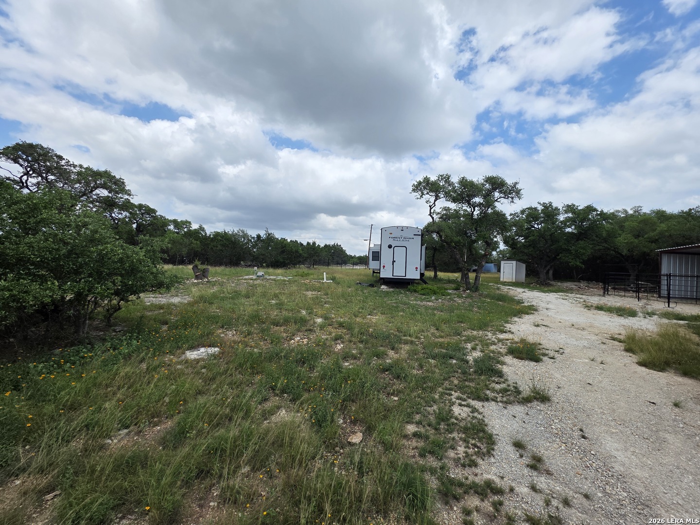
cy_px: 262
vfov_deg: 89.9
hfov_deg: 106.2
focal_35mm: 13
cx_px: 350
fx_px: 263
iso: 40
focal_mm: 2.2
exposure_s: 1/1967
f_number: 1.9
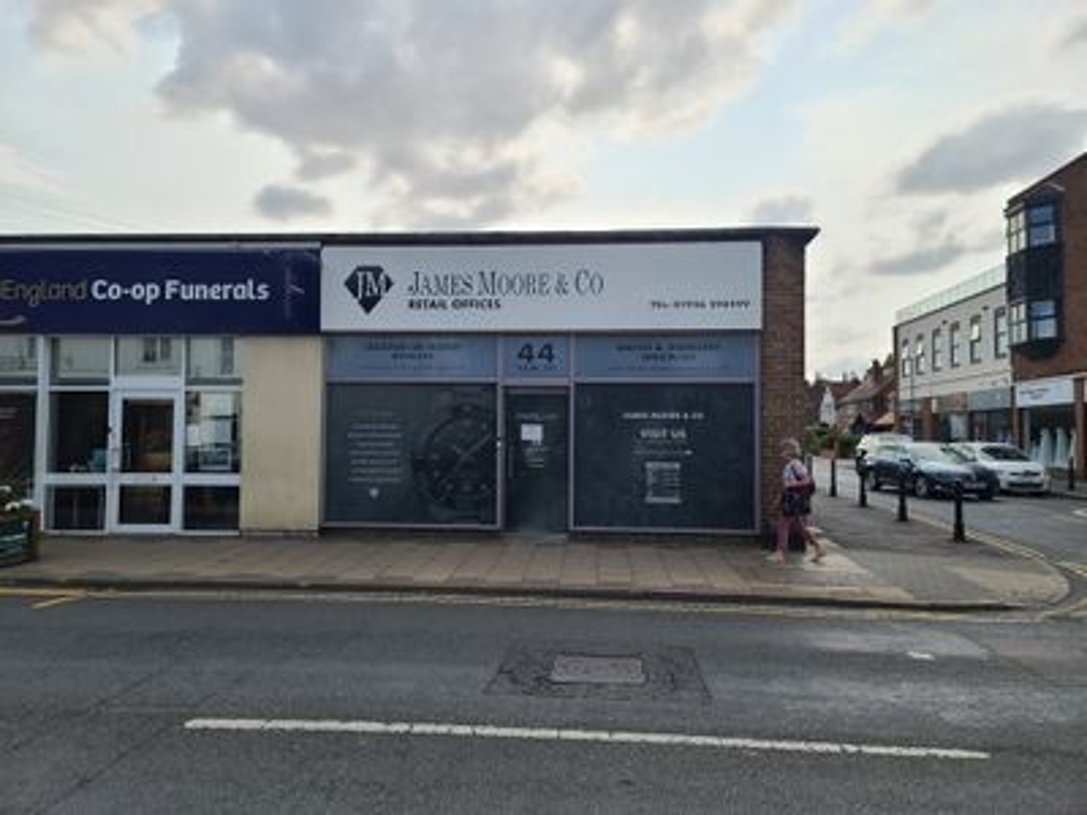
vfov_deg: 54.9
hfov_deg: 69.4
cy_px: 408
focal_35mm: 25
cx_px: 544
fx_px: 785
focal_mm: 7
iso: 16
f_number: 1.8
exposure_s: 1/1036
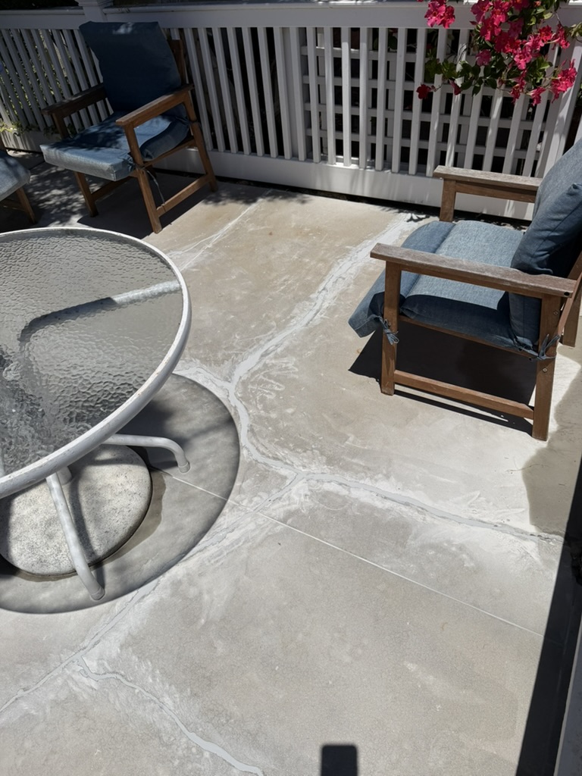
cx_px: 291
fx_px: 538
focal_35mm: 24
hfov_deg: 56.8
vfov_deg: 71.6
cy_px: 388
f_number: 1.78
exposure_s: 1/17544
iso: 80
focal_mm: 6.76
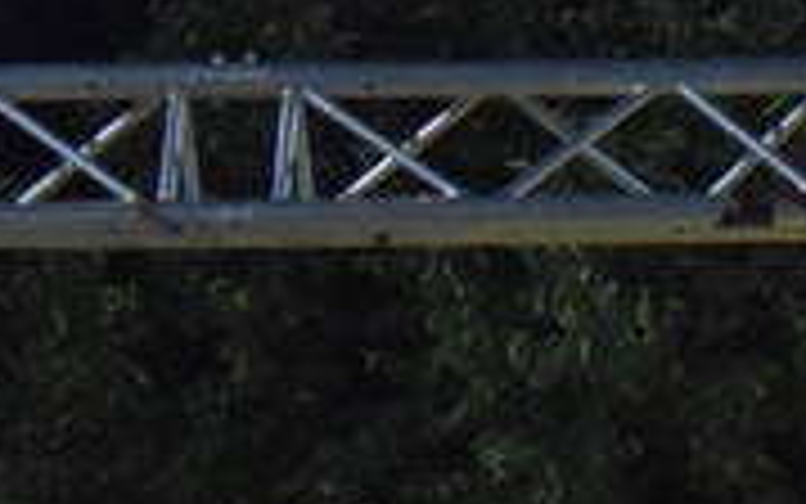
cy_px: 1307
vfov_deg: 2.7
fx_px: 10567
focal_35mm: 481
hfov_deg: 4.3
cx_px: 1981
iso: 3600
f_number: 5.6
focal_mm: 55
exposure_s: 1/125
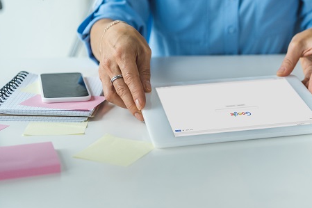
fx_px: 676
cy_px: 50
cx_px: 242
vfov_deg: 17.4
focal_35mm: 78
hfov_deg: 25.6
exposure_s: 1/200
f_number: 3.2
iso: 800
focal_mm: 50
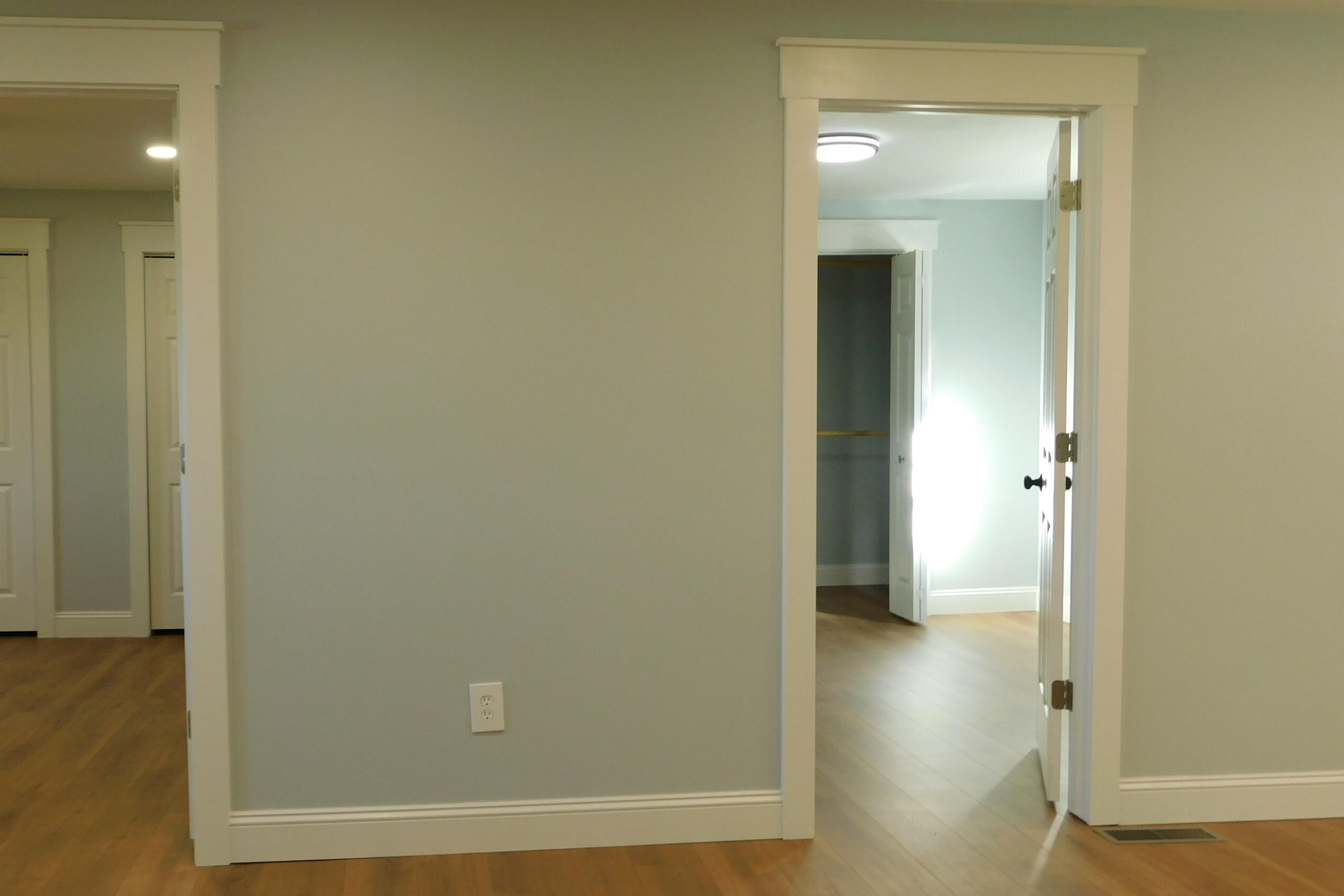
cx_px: 566
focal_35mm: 37
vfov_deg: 35.9
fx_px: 1381
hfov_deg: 51.7
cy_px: 467
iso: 125
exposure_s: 1/30
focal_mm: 5.3
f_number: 3.2
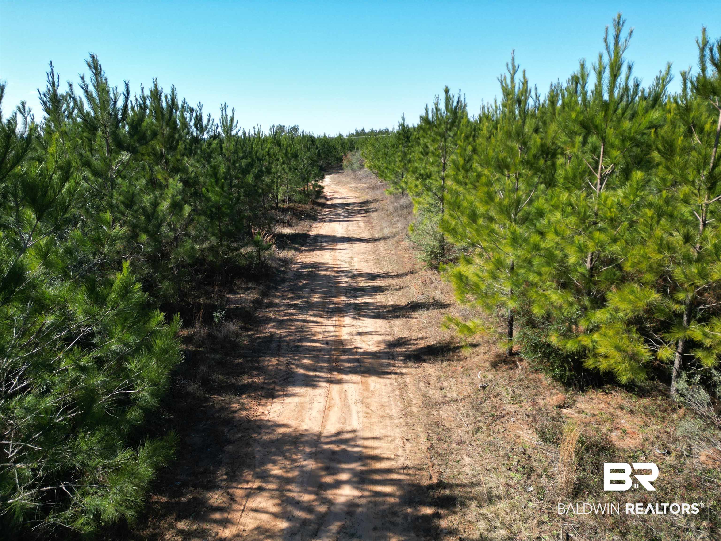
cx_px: 360
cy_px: 270
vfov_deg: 56.8
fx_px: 500
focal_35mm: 24
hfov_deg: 71.6
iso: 110
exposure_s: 1/1500
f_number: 1.7
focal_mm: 6.72
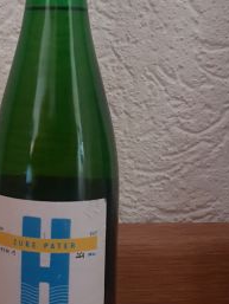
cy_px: 126
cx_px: 55
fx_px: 476
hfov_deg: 26.7
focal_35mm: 54
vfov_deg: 35.4
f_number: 1.7
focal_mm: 4.2
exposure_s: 1/10
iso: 320
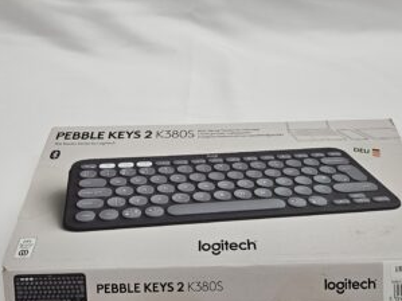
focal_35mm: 32
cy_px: 173
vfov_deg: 44.0
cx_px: 211
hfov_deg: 56.8
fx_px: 371
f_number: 1.8
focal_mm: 5.4
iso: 25
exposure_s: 1/184
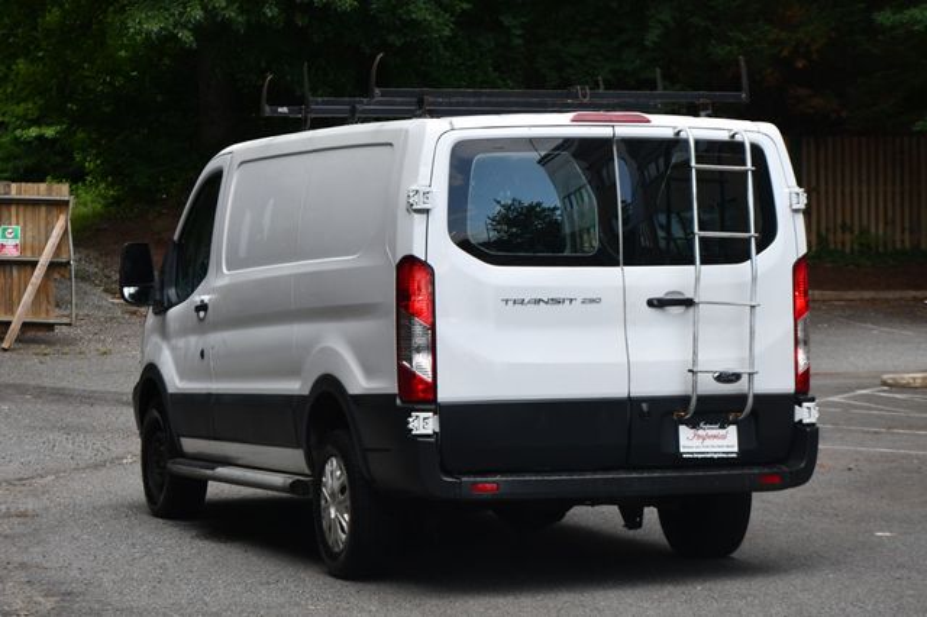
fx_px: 2702
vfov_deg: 13.0
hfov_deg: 19.5
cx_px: 464
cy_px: 308
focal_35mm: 105
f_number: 5.6
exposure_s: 1/250
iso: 360
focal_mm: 70
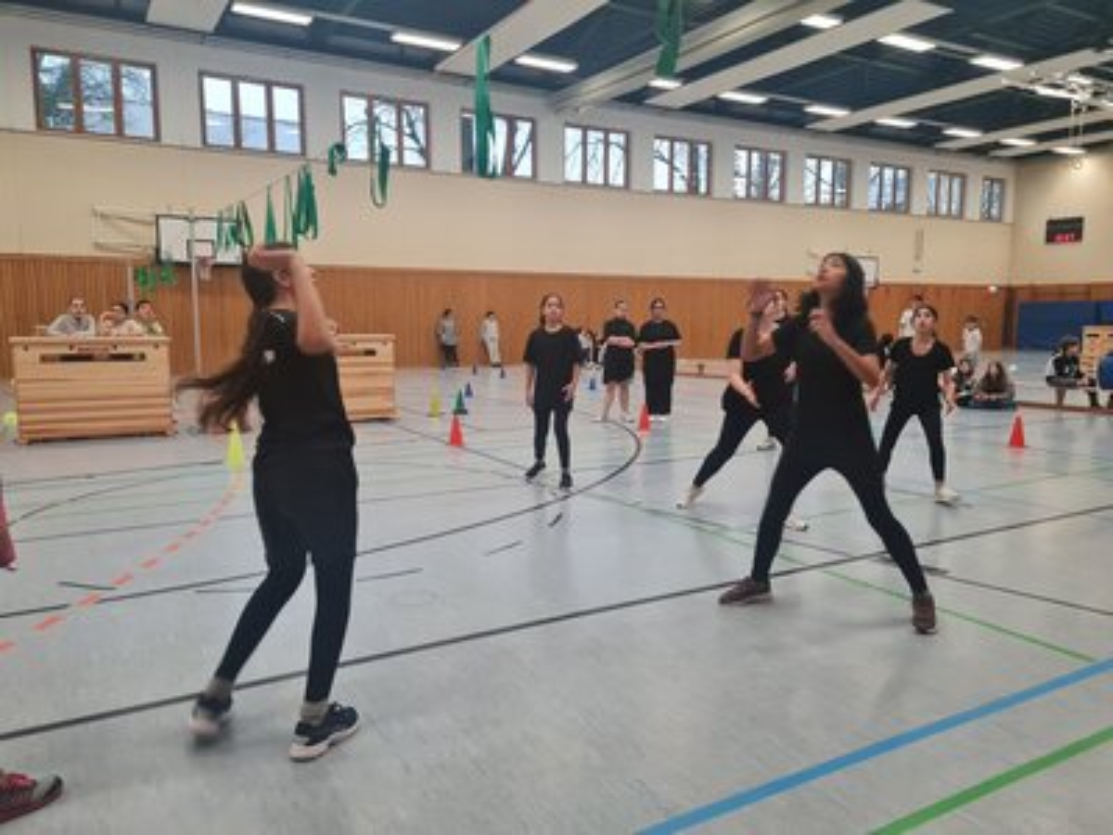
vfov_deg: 53.1
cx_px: 556
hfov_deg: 67.3
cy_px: 418
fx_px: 836
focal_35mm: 26
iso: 200
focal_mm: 5.4
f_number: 1.8
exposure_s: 1/100
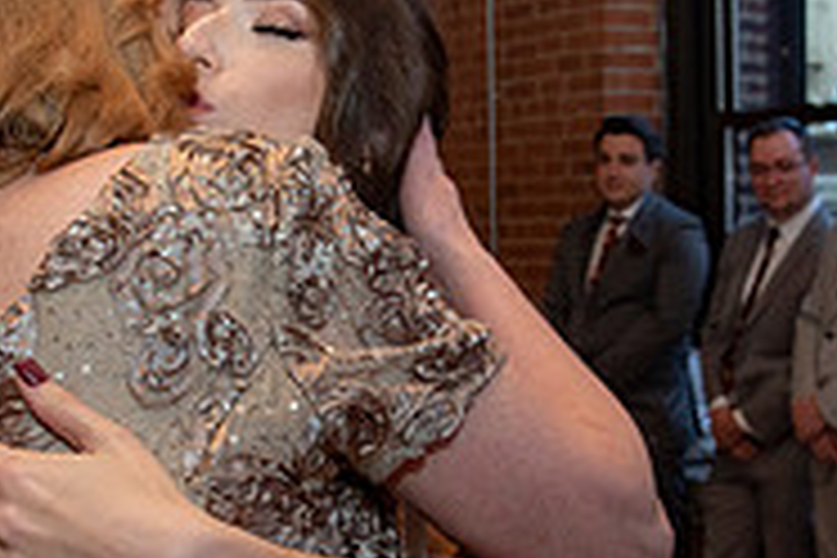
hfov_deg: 26.9
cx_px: 328
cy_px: 398
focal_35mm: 75
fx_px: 1744
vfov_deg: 18.1
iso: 800
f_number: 5
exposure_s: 1/125
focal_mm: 24
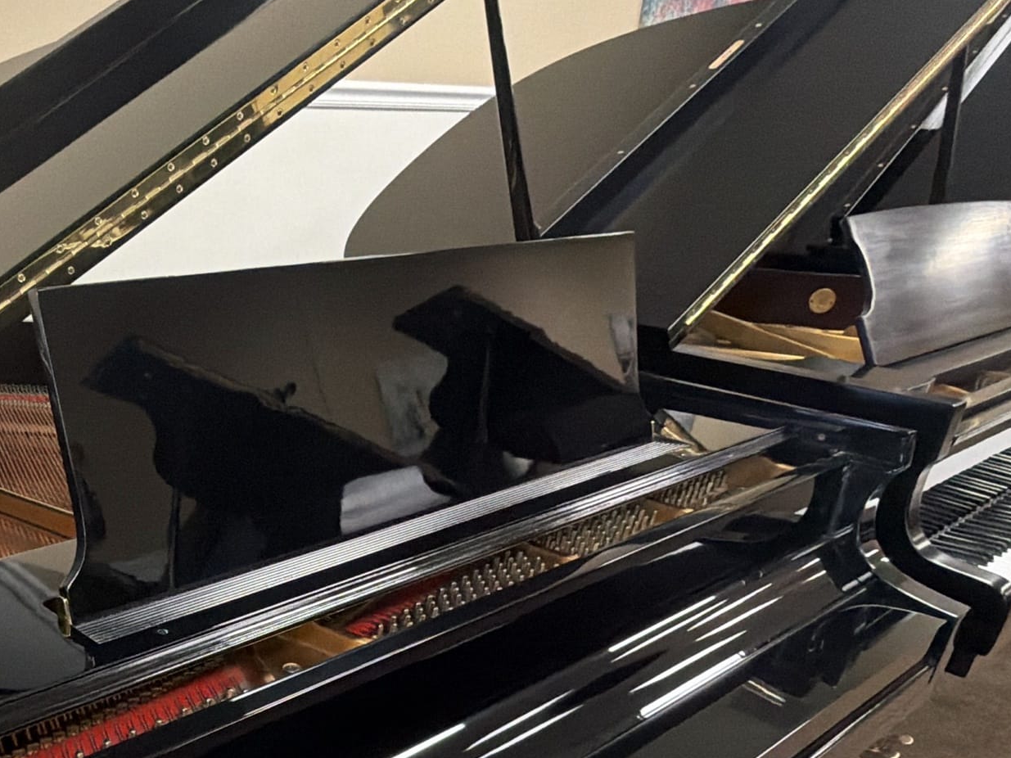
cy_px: 672
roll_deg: -1.2
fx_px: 993
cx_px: 244
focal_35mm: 34
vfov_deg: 39.0
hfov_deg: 51.5
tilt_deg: -29.8
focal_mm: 2.22
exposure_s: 1/60
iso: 640
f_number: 2.2
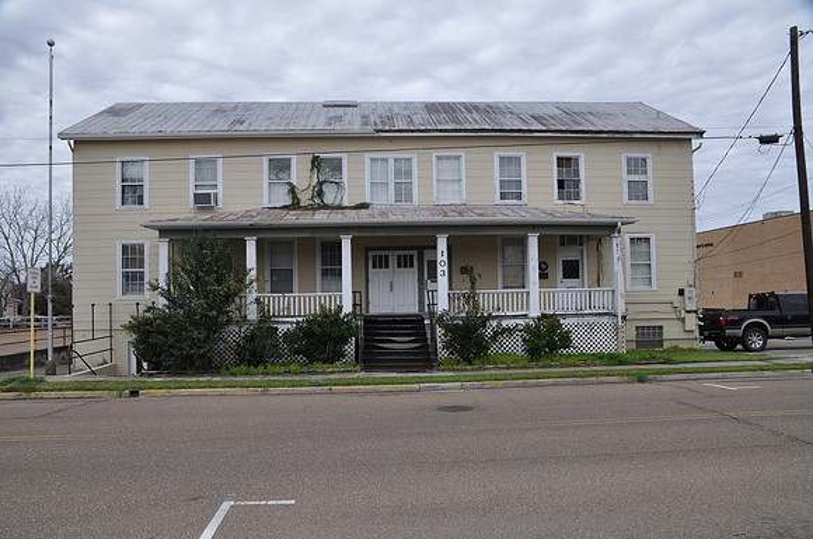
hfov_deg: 67.5
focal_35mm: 27
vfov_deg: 47.8
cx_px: 406
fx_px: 609
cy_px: 270
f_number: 11
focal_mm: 18
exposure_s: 1/125
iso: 200
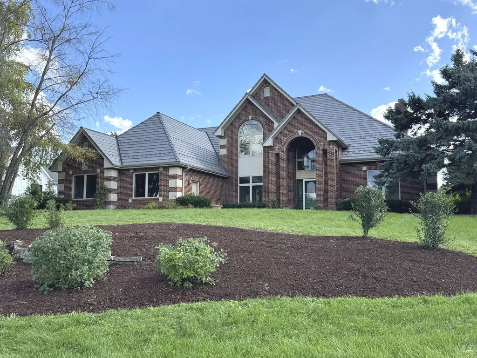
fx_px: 331
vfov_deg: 56.9
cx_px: 238
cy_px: 179
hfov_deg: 71.6
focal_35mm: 24
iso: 80
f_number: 1.78
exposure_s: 1/2604
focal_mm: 6.76
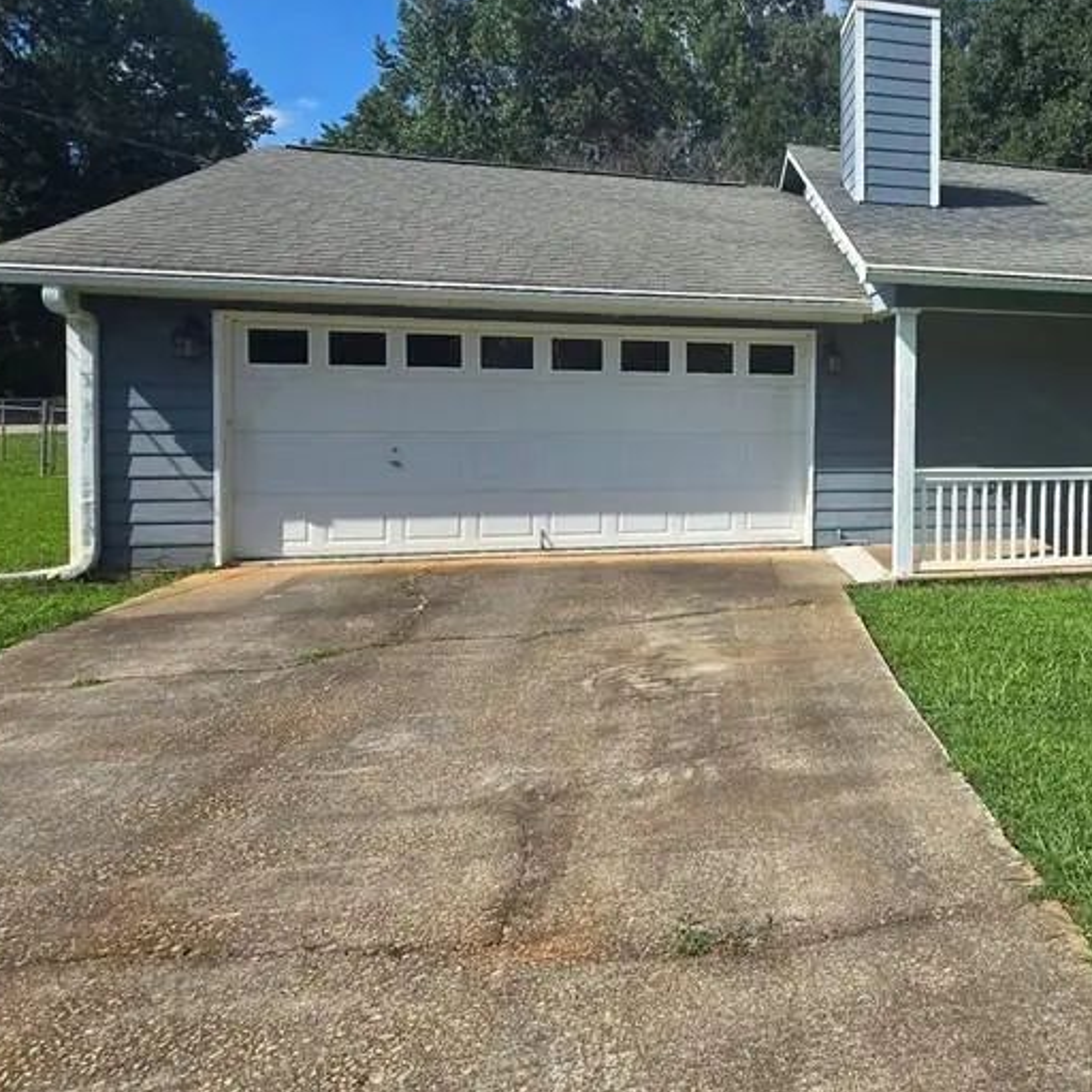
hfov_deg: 59.9
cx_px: 926
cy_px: 410
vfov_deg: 66.3
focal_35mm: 23
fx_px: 821
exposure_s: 1/2066
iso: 50
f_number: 2.2
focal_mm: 2.2
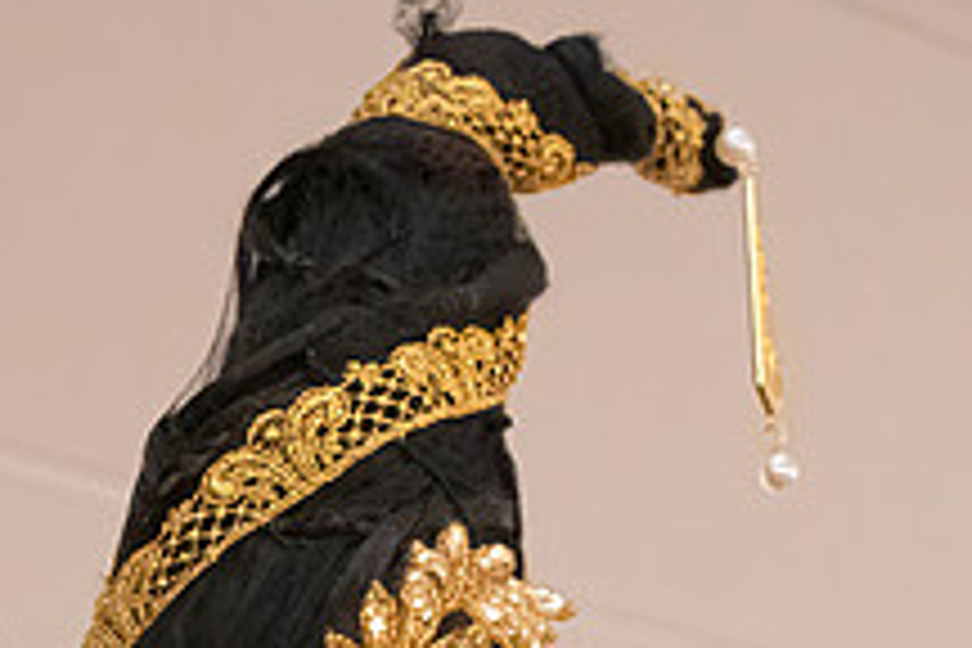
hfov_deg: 10.9
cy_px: 659
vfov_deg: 7.3
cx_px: 500
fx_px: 5076
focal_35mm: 188
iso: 16000
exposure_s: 1/500
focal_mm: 70
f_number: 9
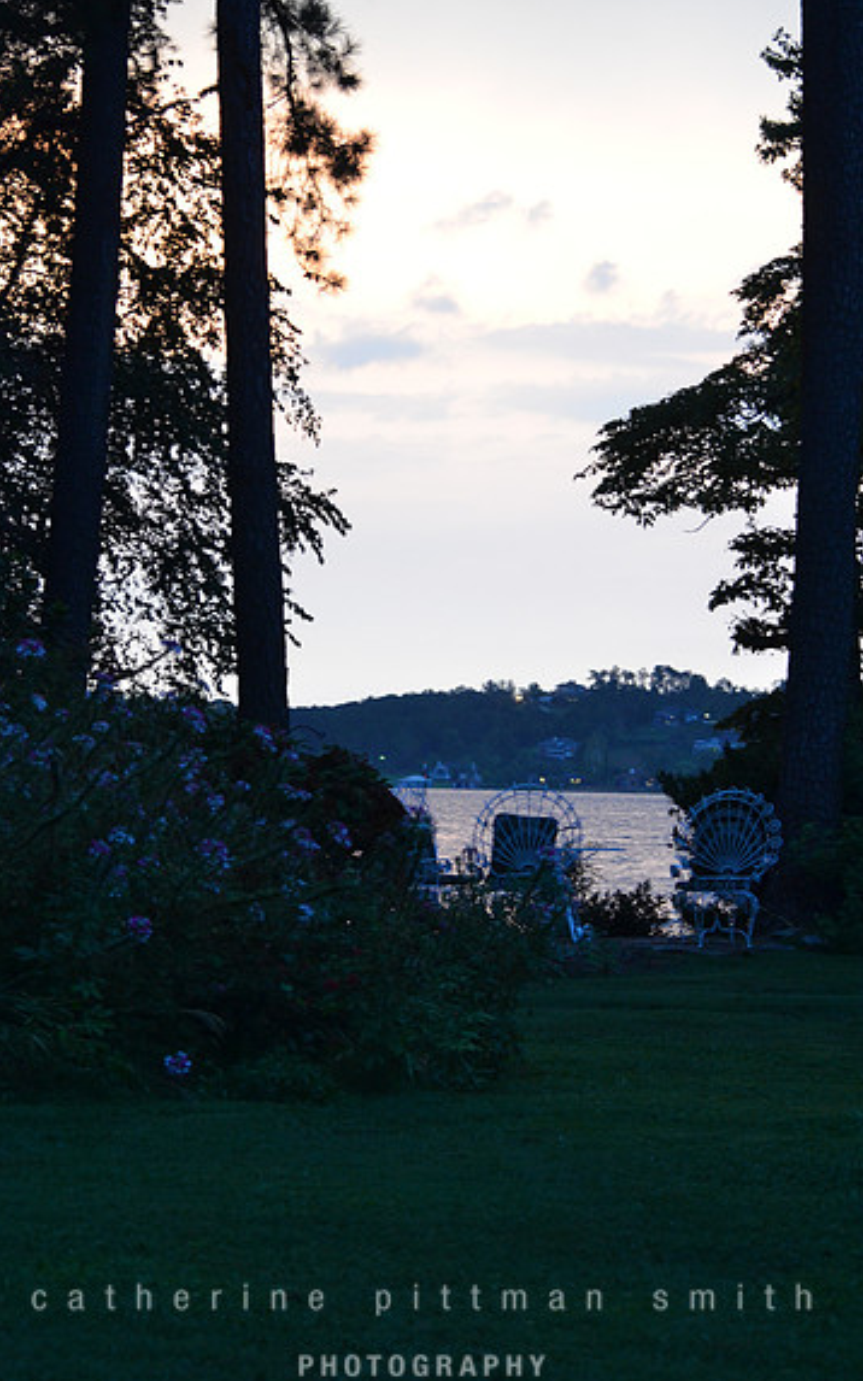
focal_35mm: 108
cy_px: 689
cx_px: 439
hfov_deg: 12.1
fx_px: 4065
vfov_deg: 19.3
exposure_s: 1/8
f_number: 4.5
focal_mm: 70
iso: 1600
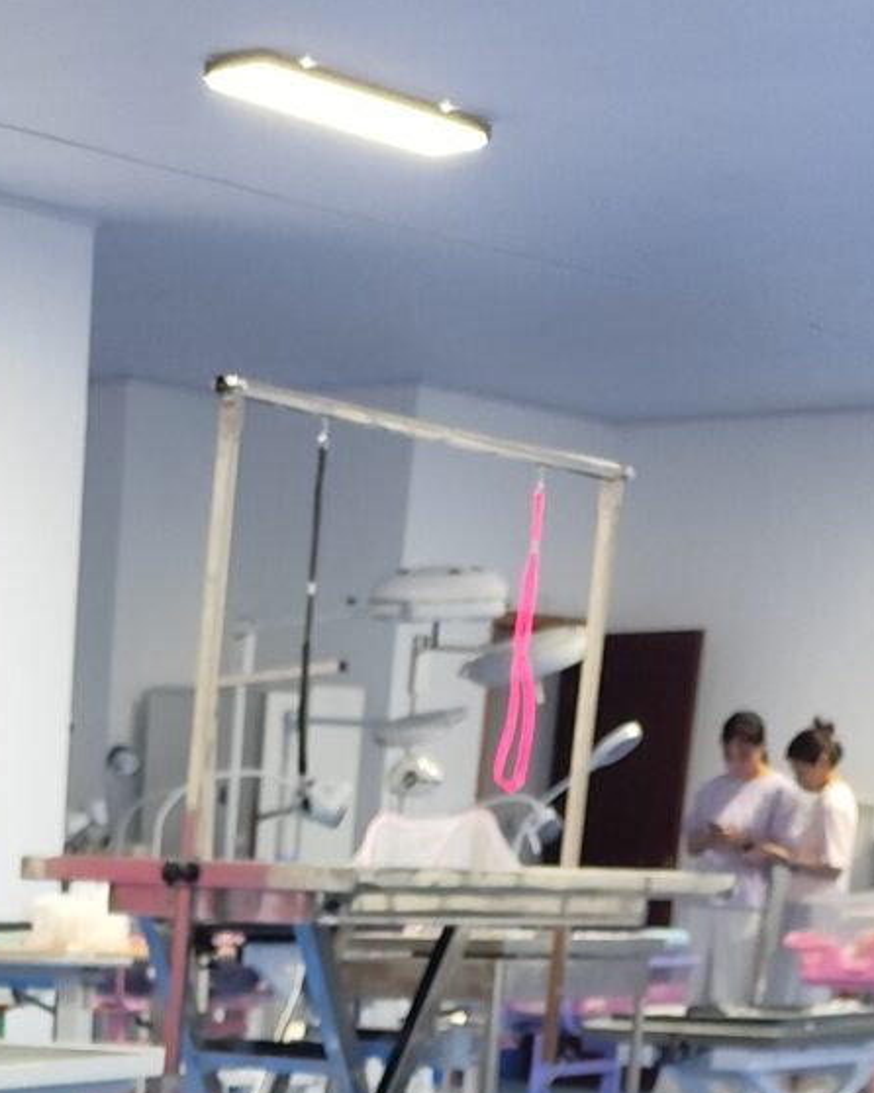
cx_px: -243
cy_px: 2249
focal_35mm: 103
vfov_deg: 14.9
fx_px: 3332
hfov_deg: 14.4
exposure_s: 1/50
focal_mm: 6.14
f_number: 1.65
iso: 1000
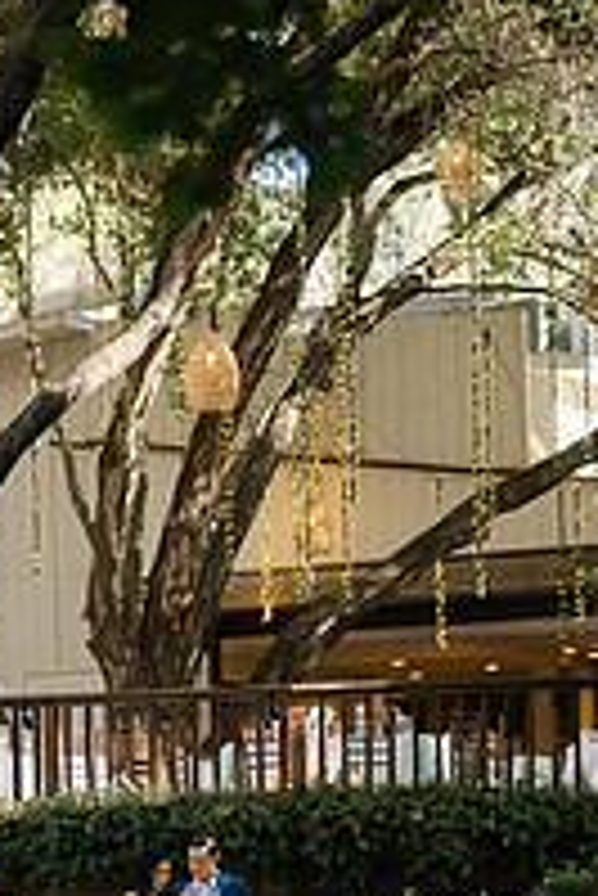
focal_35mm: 113
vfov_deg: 17.7
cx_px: 175
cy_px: 855
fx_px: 2810
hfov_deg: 12.1
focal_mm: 50
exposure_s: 1/320
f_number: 1.8
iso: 64
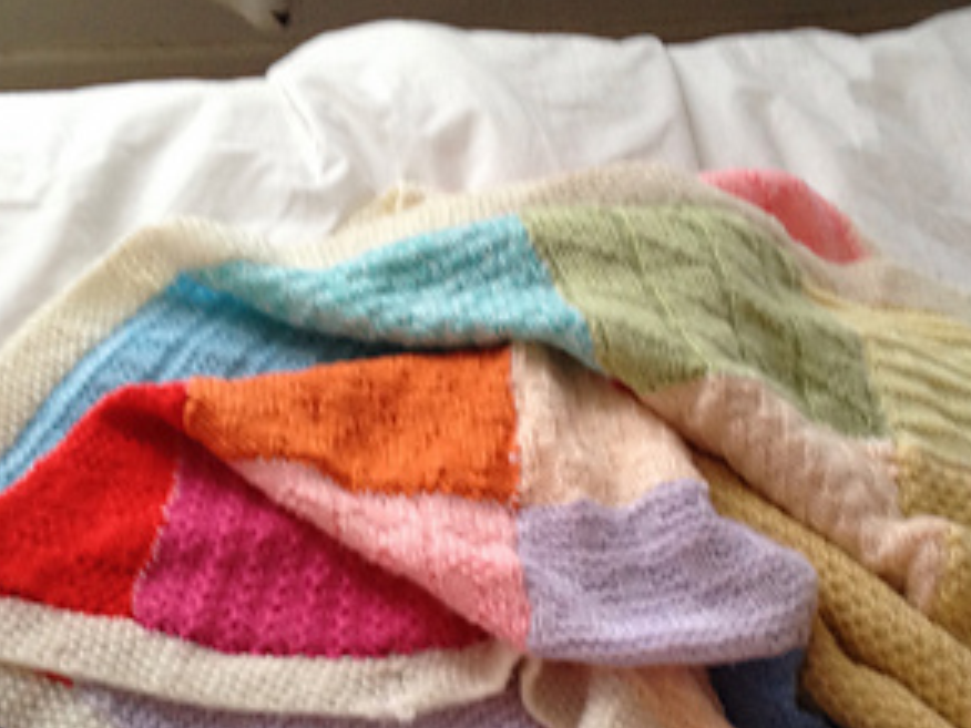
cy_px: 563
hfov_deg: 32.2
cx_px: 489
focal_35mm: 60
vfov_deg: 24.1
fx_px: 1683
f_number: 2.4
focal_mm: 4.28
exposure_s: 1/20
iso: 100
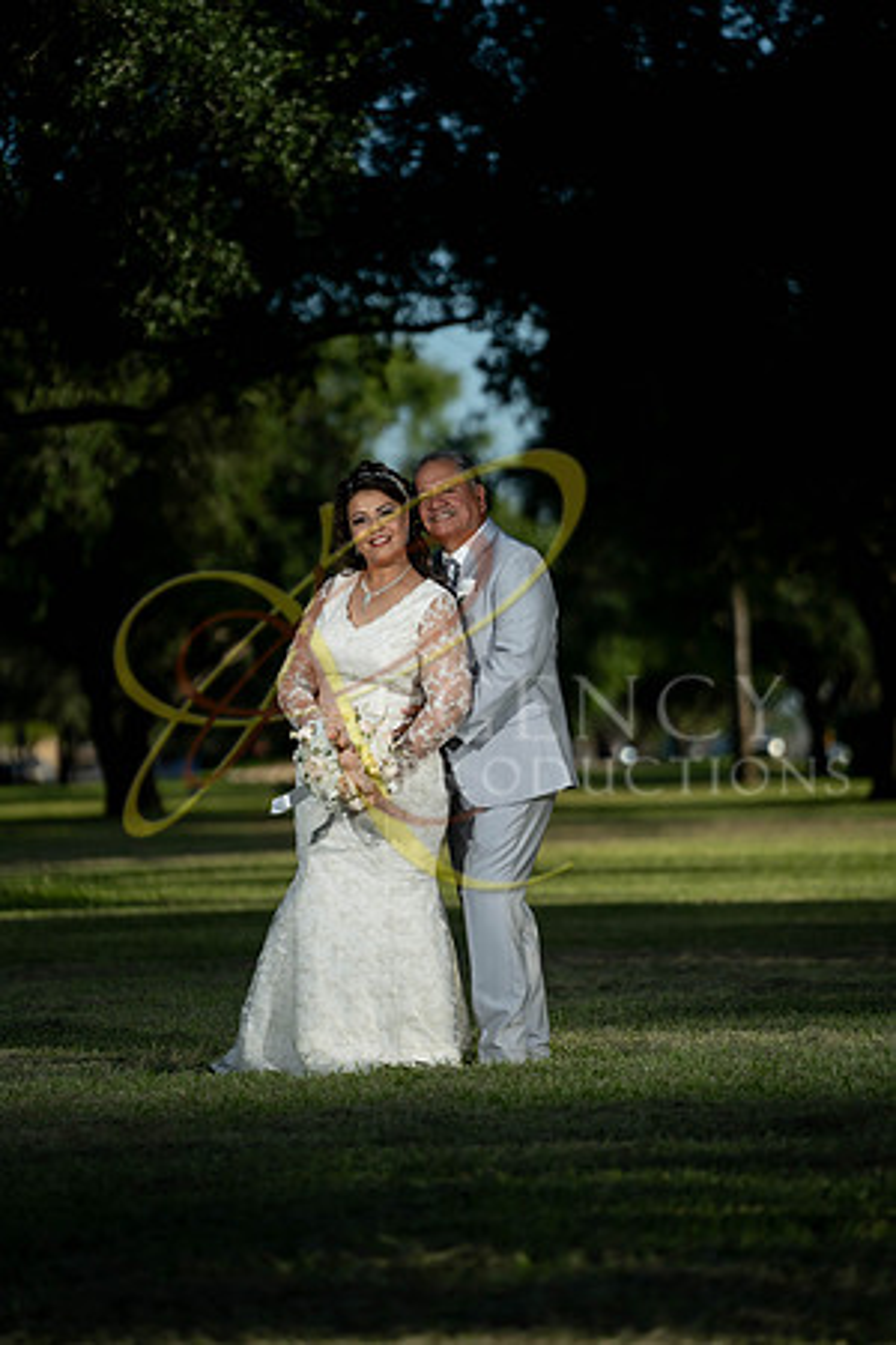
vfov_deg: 13.7
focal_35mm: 150
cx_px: 448
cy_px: 672
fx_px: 5600
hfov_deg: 9.1
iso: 320
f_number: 2.8
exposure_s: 1/4000
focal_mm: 150
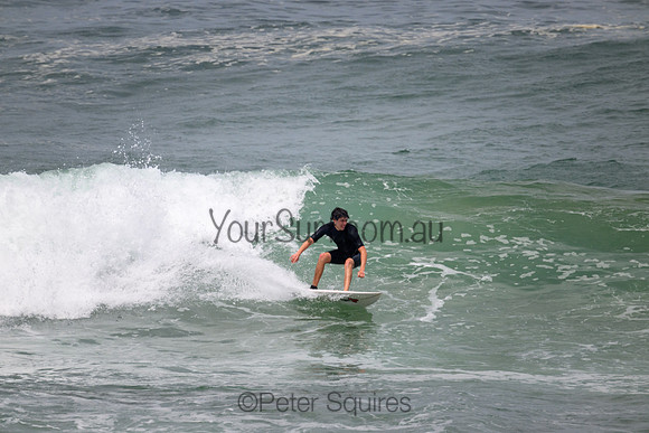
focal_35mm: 800
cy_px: 216
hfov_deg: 2.6
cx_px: 324
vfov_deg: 1.7
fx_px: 14425
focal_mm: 800
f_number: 11
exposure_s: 1/2000
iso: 720
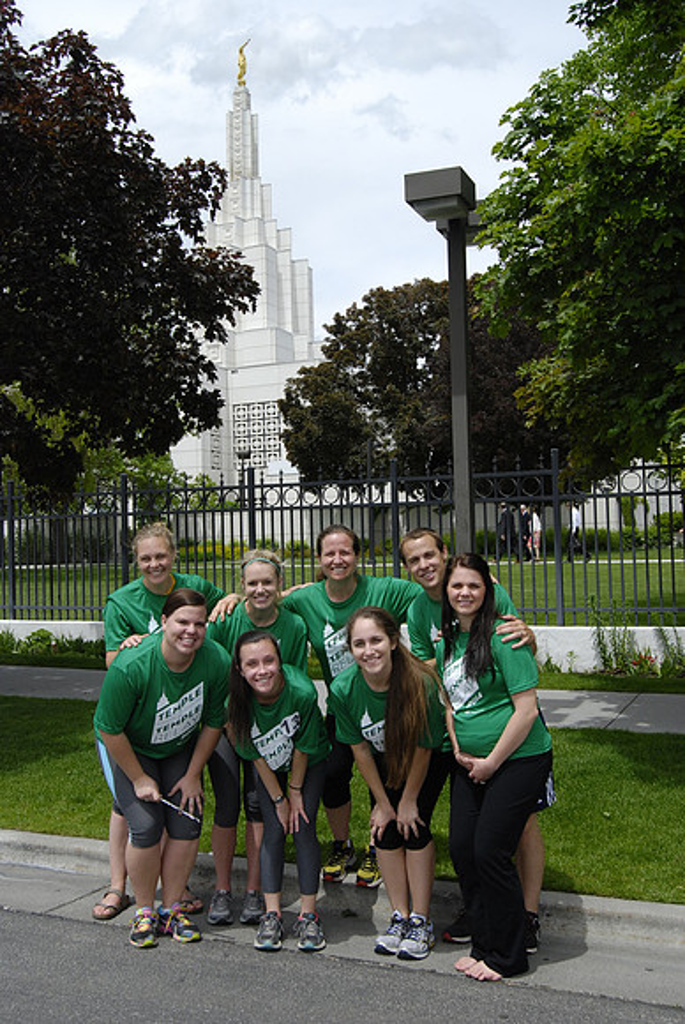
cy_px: 512
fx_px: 1025
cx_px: 342
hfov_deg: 37.0
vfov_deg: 53.1
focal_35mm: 36
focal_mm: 24
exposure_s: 1/640
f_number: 10
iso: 400
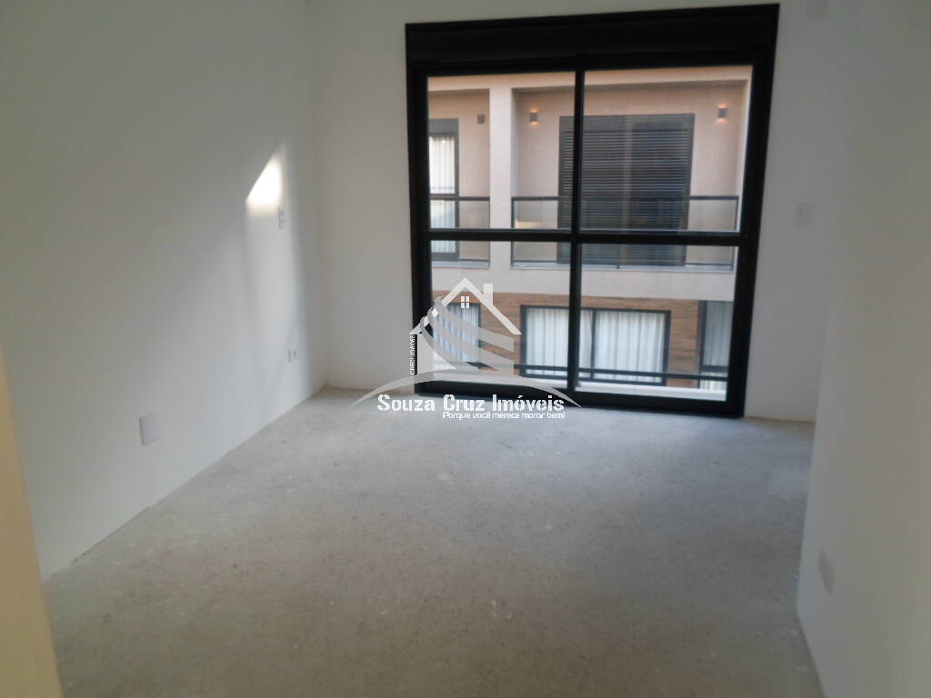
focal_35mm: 25
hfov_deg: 69.4
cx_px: 466
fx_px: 672
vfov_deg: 54.9
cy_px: 349
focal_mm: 4.5
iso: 80
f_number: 2.5
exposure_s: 1/90
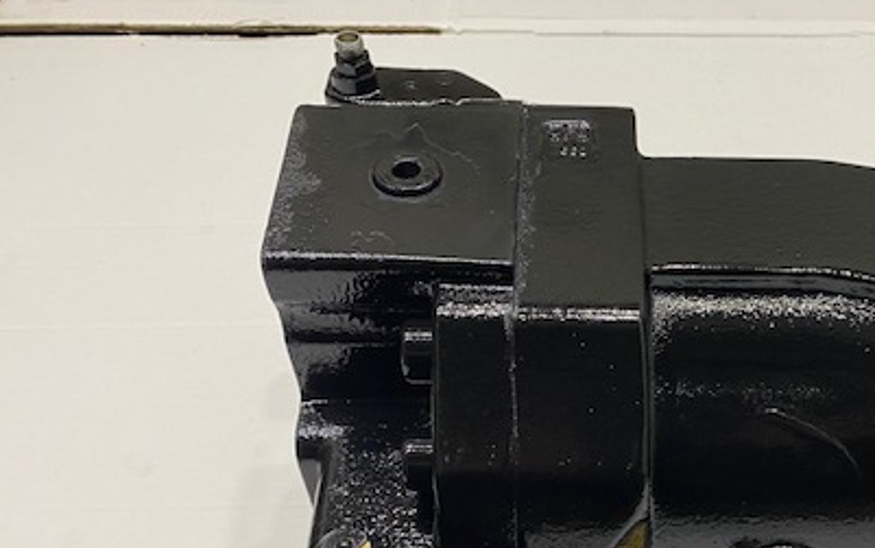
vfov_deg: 28.1
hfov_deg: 43.3
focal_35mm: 44
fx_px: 1050
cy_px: 500
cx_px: 690
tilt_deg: -50.4
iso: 64
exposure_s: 1/50
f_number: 1.8
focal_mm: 4.25
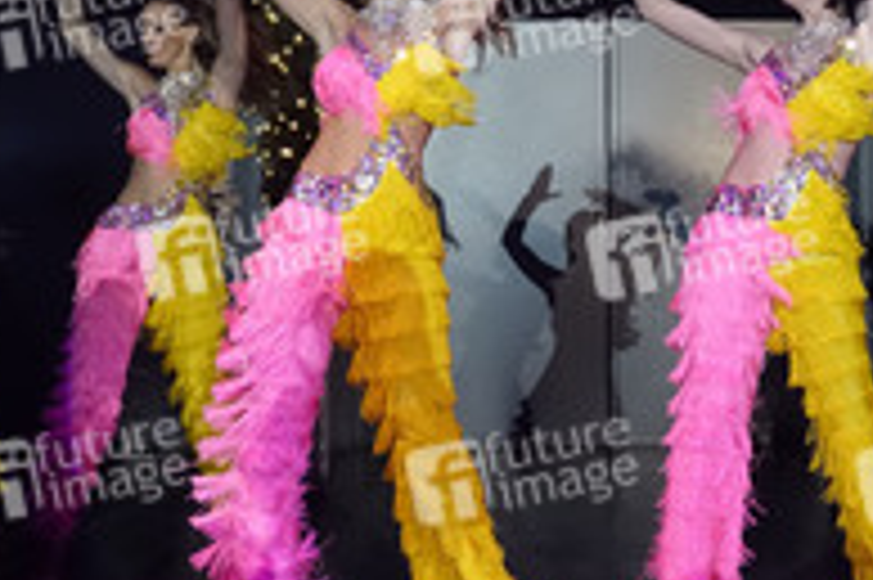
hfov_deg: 27.9
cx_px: 583
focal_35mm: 72
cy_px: 135
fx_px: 1744
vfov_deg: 18.8
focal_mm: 11.35
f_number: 2.8
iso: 1600
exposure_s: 1/320
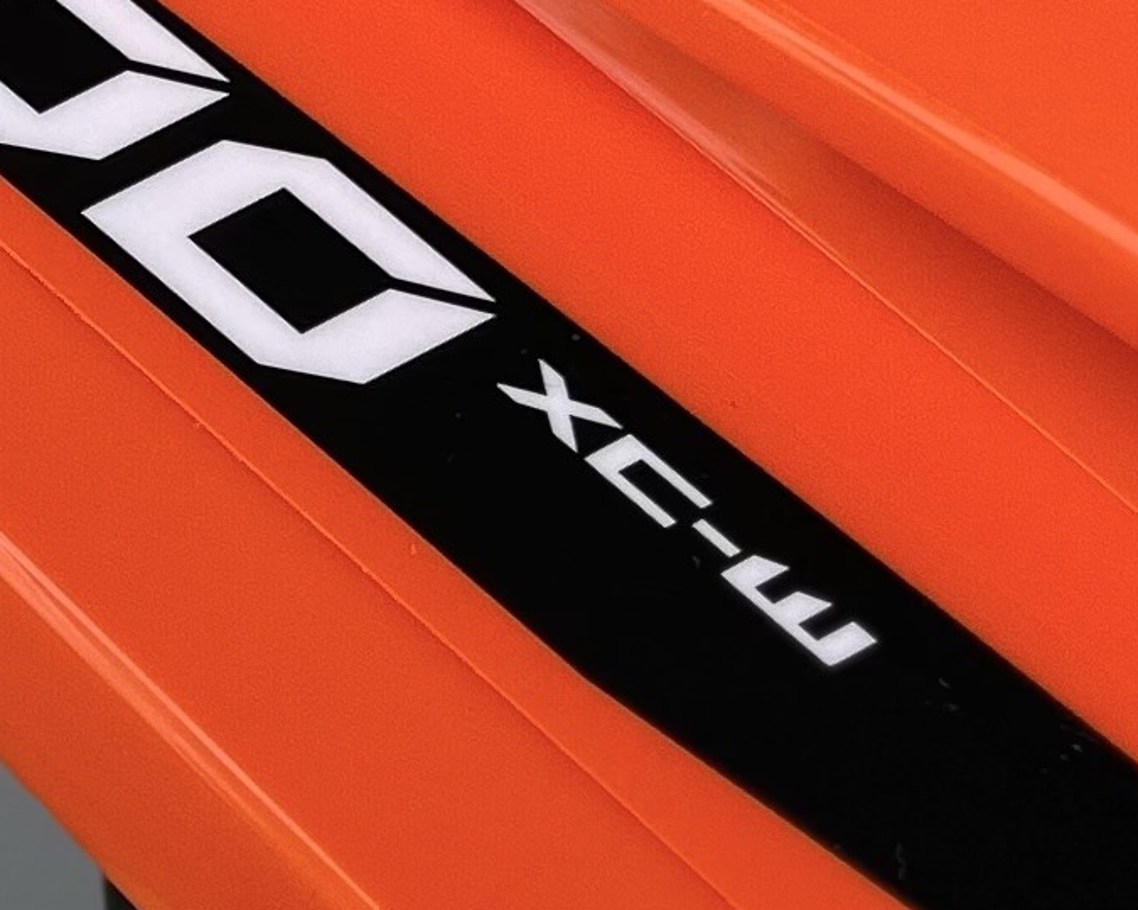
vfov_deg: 11.0
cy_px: 111
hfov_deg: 13.4
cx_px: -180
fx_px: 4715
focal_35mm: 140
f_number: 1.78
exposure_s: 1/1183
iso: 80
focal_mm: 6.86
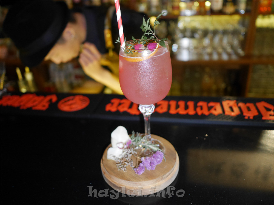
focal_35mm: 30
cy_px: 102
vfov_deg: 46.8
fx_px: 237
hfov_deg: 60.0
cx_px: 137
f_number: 1.7
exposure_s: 1/60
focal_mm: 15
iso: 2000
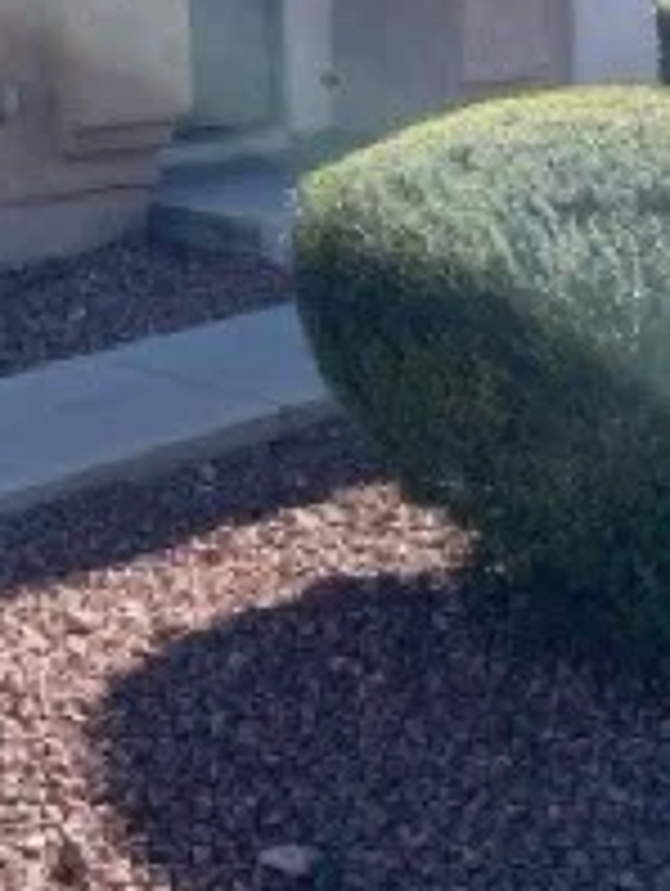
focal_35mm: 84
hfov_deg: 17.5
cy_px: -45
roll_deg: +3.1
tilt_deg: +0.4
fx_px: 2163
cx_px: 171
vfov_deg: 22.2
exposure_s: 1/1770
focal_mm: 4.2
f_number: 1.6
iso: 32
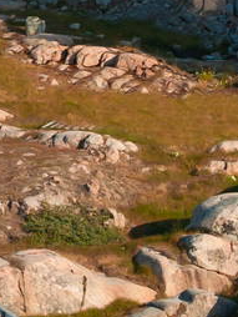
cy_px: -434
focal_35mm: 508
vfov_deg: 3.8
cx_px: -591
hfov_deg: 2.9
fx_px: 4649
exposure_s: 1/500
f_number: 9
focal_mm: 70
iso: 250
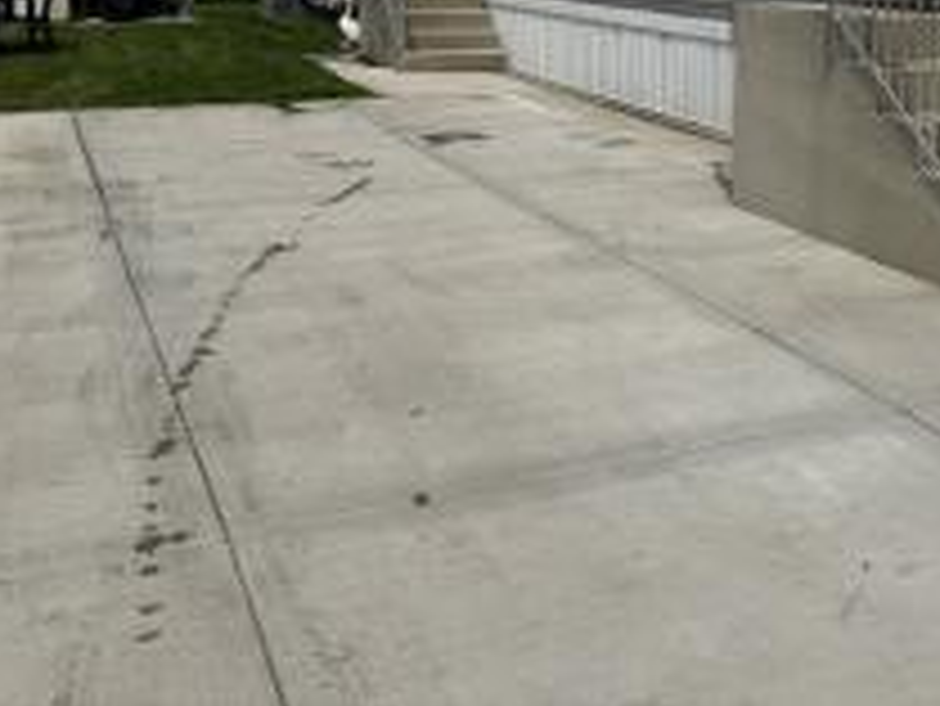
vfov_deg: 29.8
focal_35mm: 46
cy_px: 36
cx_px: 733
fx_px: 1250
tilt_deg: -4.3
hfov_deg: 39.8
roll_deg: -1.2
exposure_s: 1/12346
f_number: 1.78
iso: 80
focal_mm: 6.76
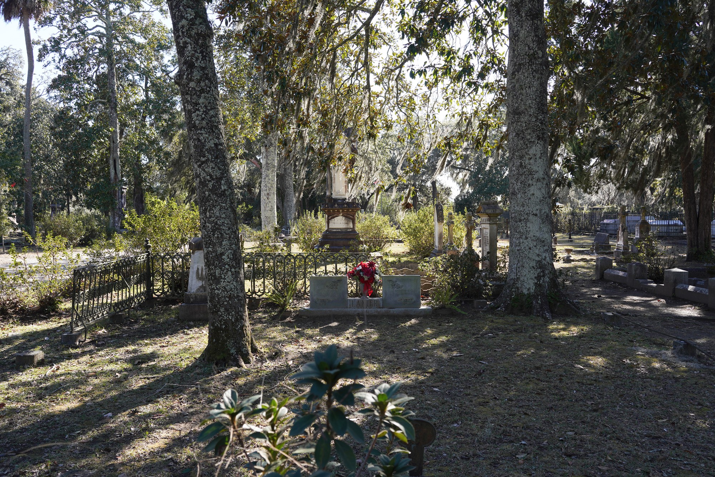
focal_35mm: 32
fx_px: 636
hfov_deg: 58.7
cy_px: 238
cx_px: 358
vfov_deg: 41.1
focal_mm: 32
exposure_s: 1/100
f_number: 9
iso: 200
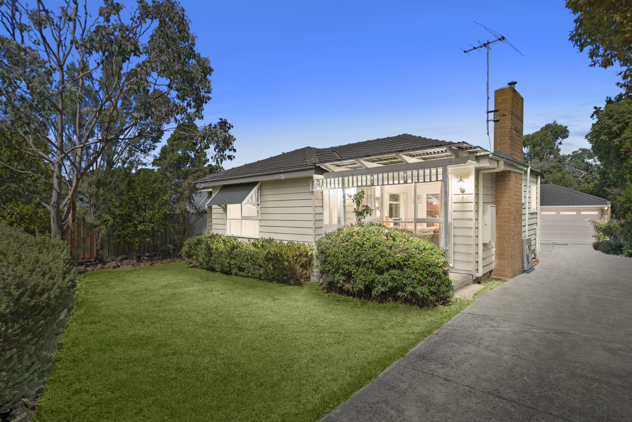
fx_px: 316
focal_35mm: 18
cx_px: 316
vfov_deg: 67.5
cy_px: 211
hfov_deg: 90.0
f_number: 7.1
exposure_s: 1/640
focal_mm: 18
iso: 640
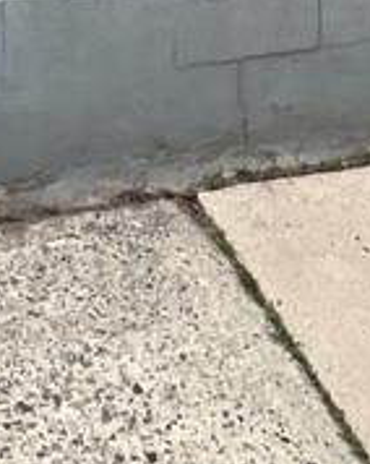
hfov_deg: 19.2
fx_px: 1056
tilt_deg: +8.1
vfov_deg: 14.4
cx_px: -21
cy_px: -688
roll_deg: -0.3
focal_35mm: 77
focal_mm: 1.57
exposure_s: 1/821
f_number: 1.8
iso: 32
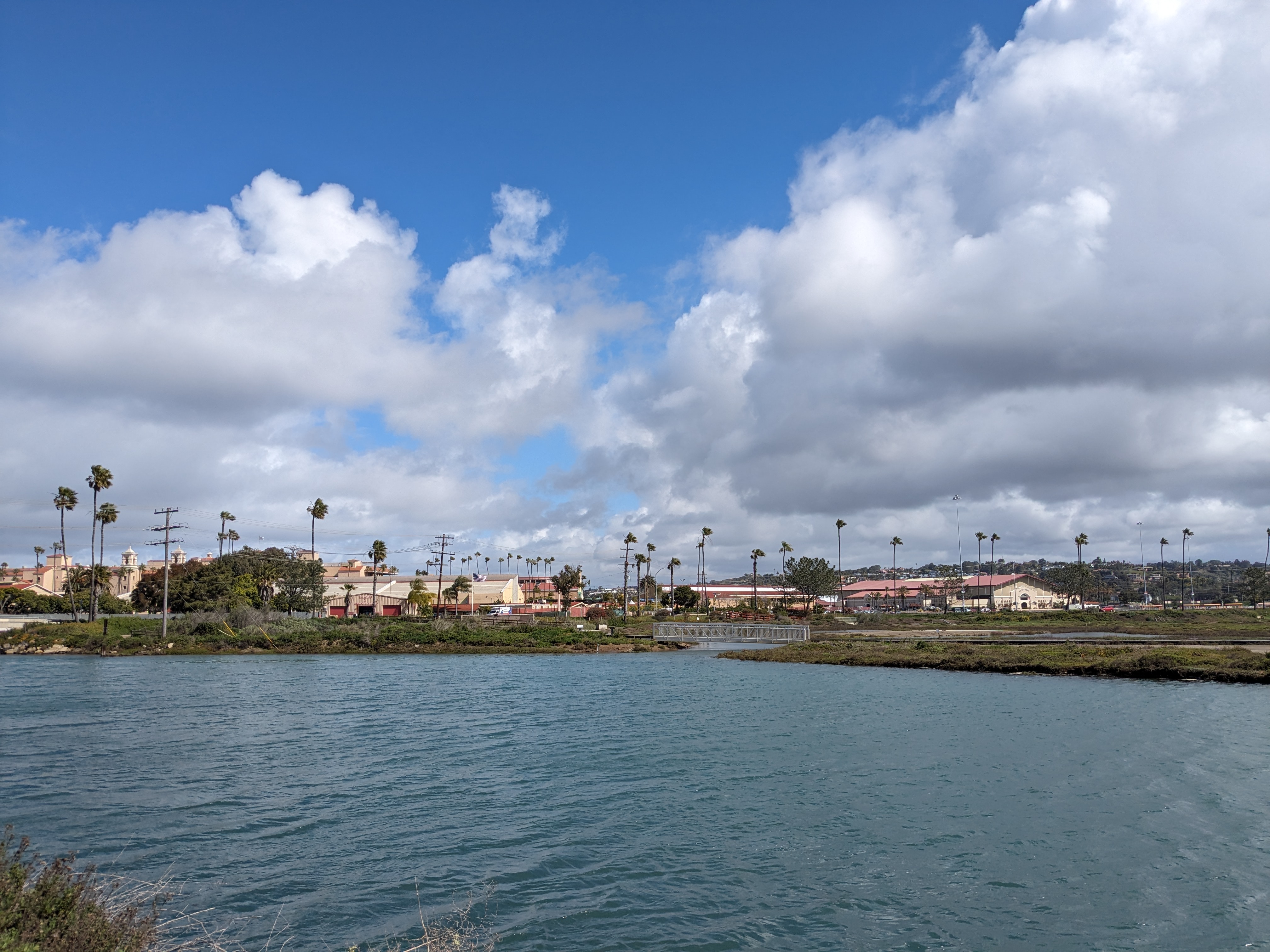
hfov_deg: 65.3
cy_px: 476
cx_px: 635
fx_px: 991
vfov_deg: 51.4
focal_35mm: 27
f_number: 1.73
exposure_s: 1/4673
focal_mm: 4.38
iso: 62
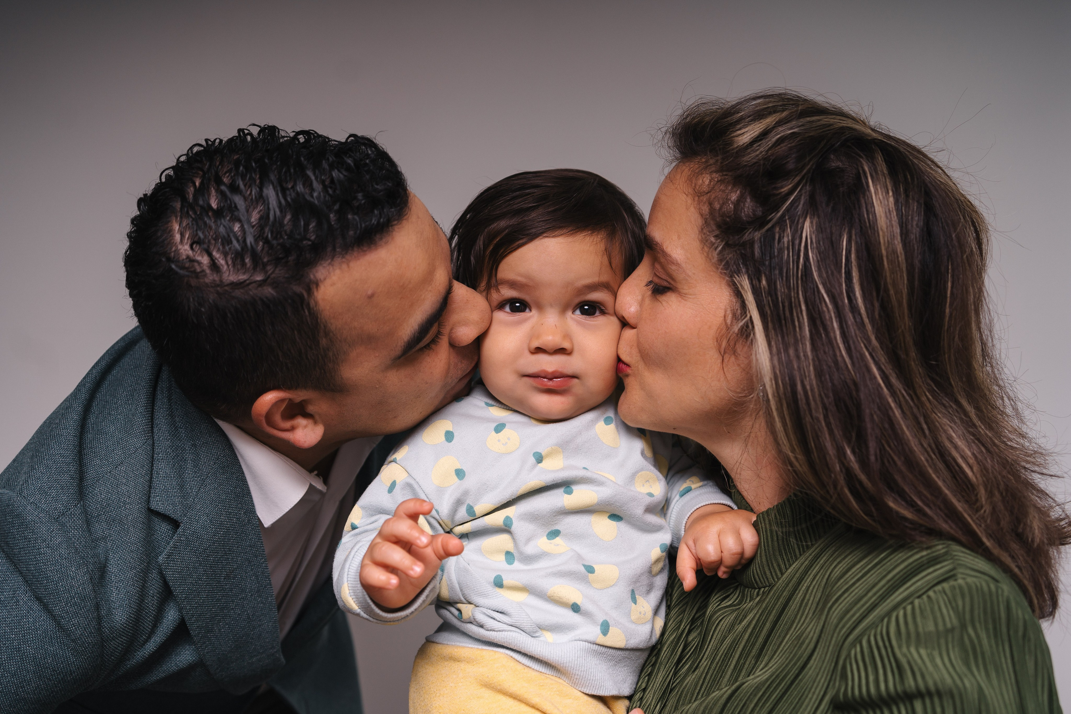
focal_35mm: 35
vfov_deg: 37.9
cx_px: 536
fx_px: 1041
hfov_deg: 54.4
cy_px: 357
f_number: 3.2
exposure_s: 1/250
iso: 125
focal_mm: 35
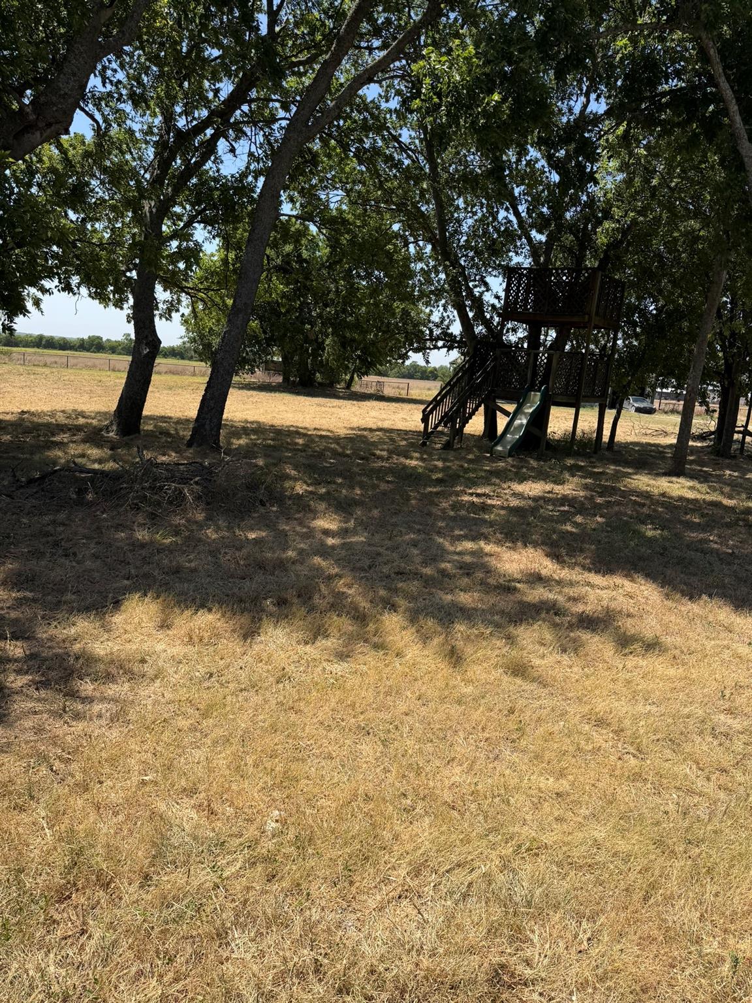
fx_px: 695
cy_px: 502
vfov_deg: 71.6
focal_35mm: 24
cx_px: 376
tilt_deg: -11.4
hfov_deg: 56.8
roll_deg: -5.7
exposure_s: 1/3759
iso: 80
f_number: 1.78
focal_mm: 6.76
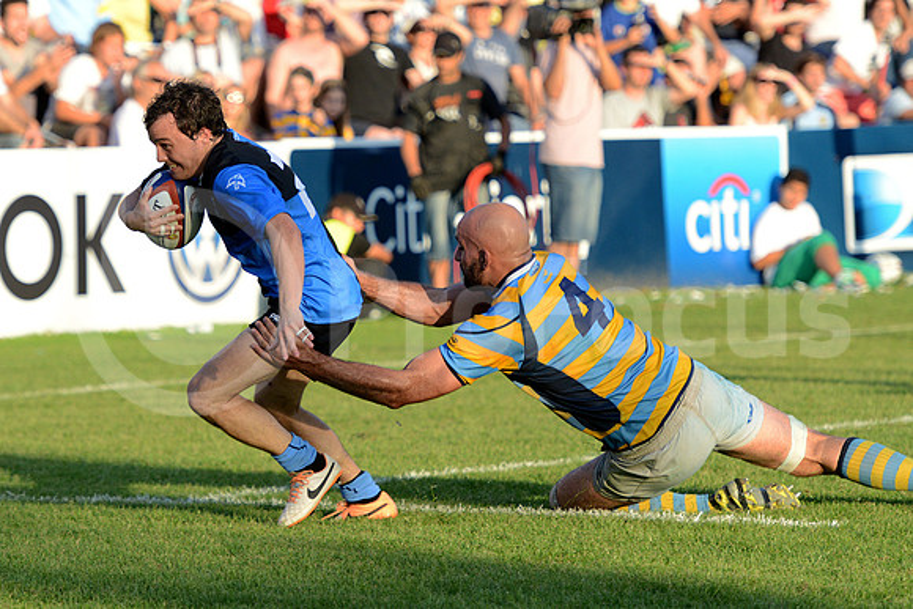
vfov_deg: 7.0
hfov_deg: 10.5
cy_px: 304
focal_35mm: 195
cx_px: 456
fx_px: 4946
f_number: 4
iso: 1000
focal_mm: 195
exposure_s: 1/1600
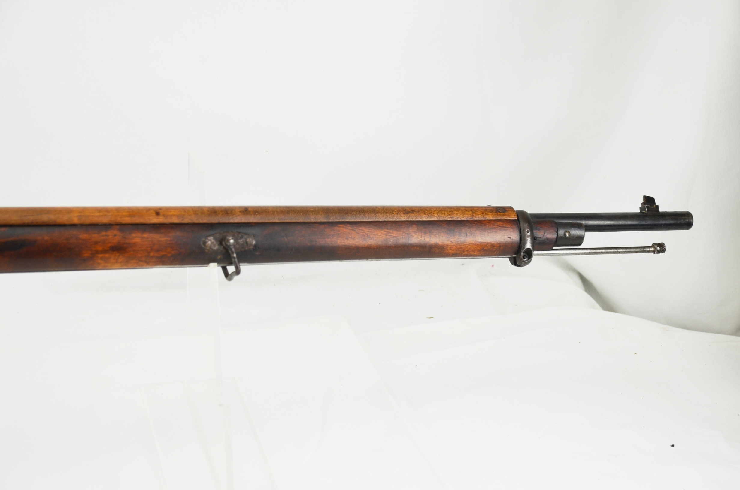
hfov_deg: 26.0
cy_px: 245
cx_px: 370
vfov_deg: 17.4
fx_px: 1600
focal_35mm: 78
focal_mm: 52
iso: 280
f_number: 5.6
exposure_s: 1/125
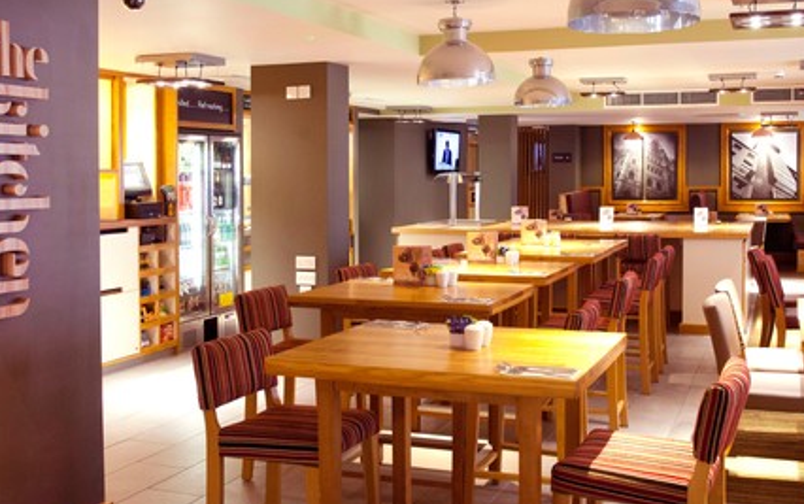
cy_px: 249
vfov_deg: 29.3
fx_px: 965
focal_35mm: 44
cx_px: 462
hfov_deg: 45.1
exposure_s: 1/2
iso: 200
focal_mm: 24
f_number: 8
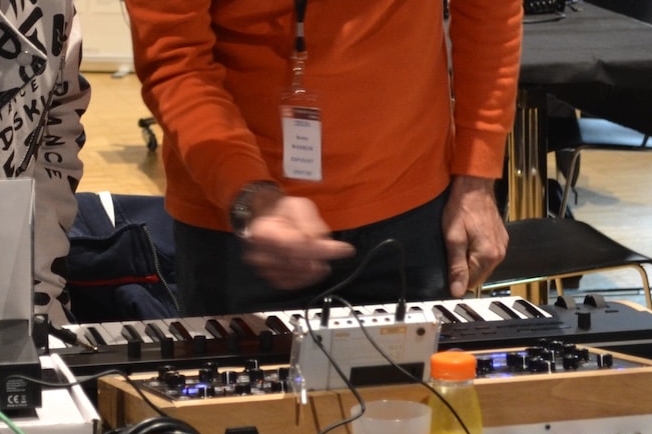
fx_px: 2753
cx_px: 71
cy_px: 156
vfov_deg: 9.0
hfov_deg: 13.4
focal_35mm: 152
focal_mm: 44
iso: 1100
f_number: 5.3
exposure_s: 1/15
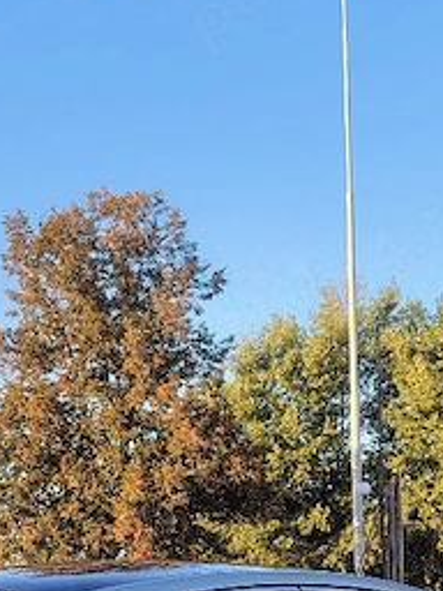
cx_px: 69
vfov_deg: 23.0
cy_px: 706
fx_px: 1331
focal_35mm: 78
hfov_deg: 18.7
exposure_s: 1/385
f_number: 1.7
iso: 144
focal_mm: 4.71
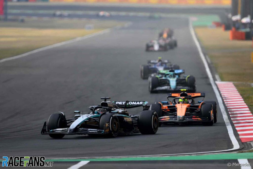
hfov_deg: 3.4
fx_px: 4217
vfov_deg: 2.3
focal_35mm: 600
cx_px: 126
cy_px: 84
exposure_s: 1/1600
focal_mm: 400
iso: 160
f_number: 2.8
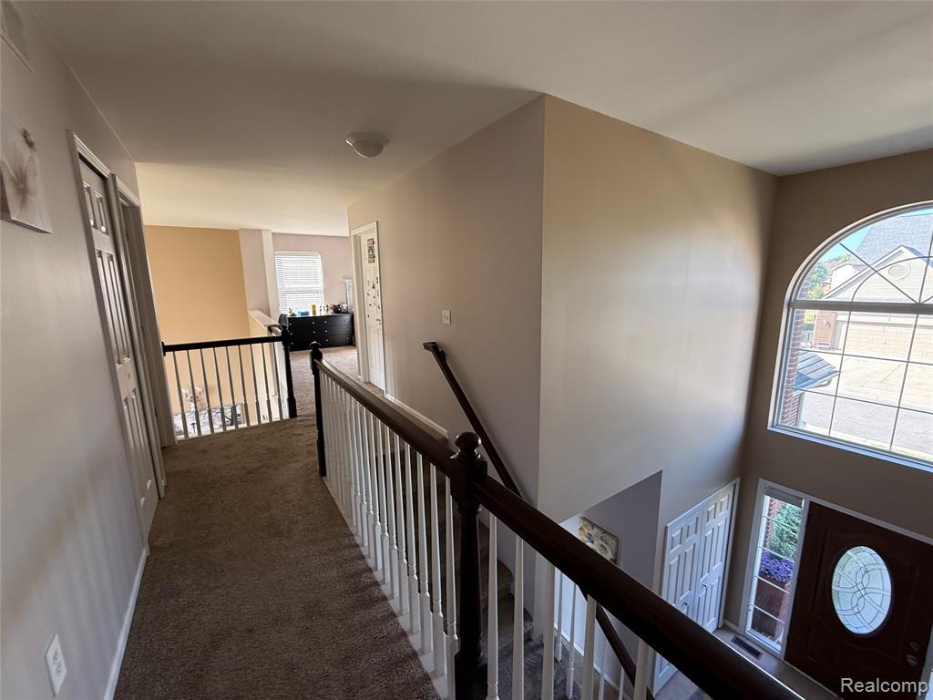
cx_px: 466
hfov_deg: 102.1
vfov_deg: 85.7
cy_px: 350
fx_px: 377
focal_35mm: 14
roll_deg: +1.2
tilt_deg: -9.6
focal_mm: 2.22
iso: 160
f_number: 2.2
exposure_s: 1/99
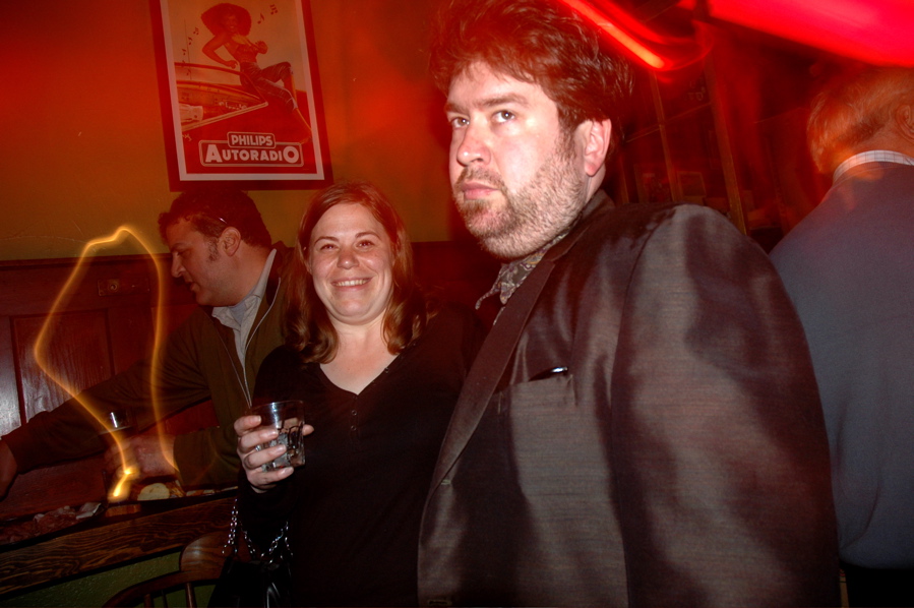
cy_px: 304
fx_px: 685
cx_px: 457
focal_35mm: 27
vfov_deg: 47.9
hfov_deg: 67.4
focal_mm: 18
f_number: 4.5
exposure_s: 2
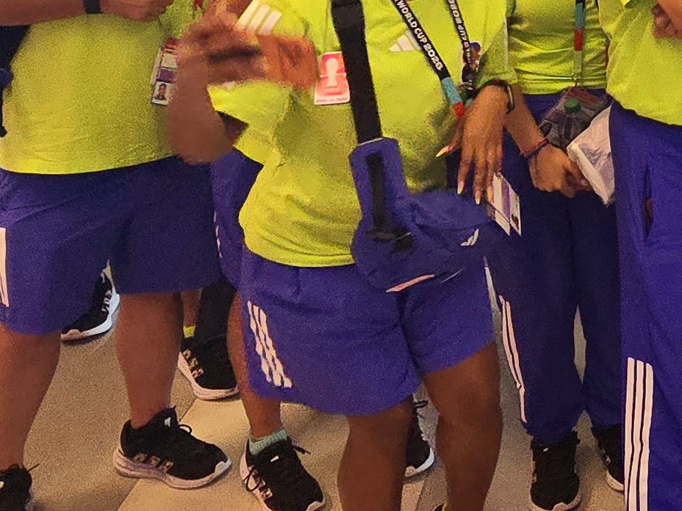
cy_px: -82
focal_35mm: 56
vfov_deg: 24.0
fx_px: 1103
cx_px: 988
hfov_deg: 26.3
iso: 250
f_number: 2.2
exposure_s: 1/60.2
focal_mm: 2.2
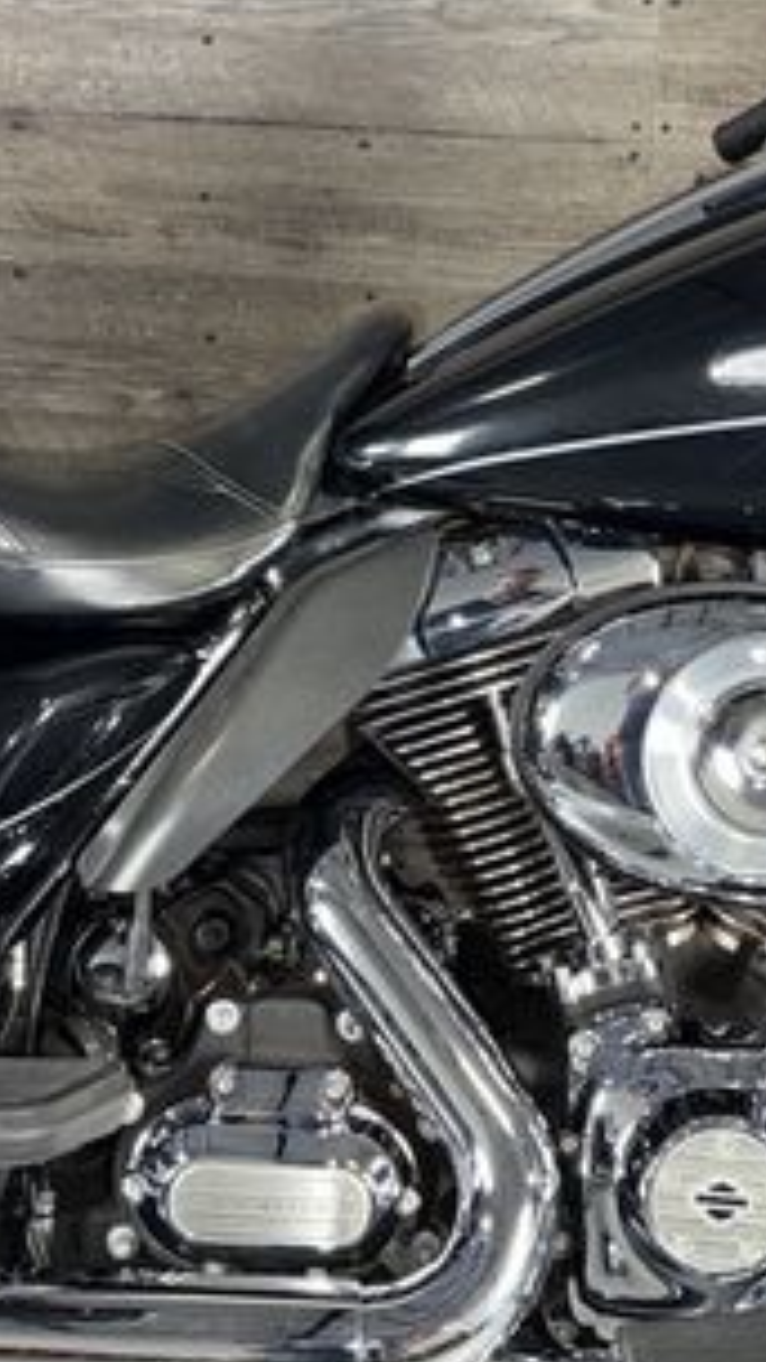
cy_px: 587
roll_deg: -2.7
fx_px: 1986
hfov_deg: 21.8
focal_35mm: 55
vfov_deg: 37.8
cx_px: 479
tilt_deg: -14.0
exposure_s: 1/18
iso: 64
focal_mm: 6.76
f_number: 1.78
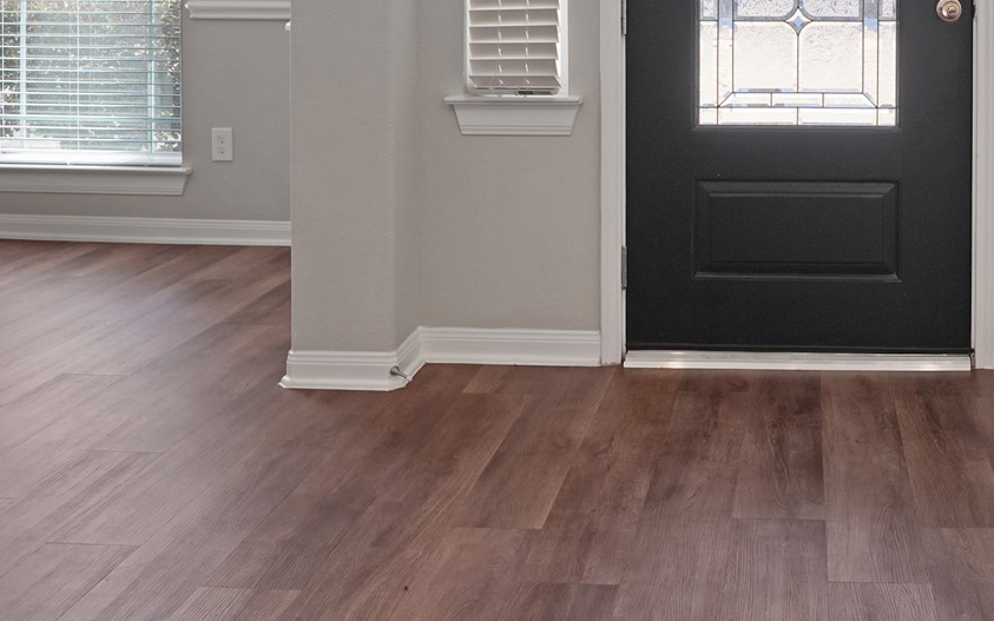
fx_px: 1138
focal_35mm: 42
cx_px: 778
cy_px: -19
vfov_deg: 28.4
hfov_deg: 45.1
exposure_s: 1/60
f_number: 4.5
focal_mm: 16
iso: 200
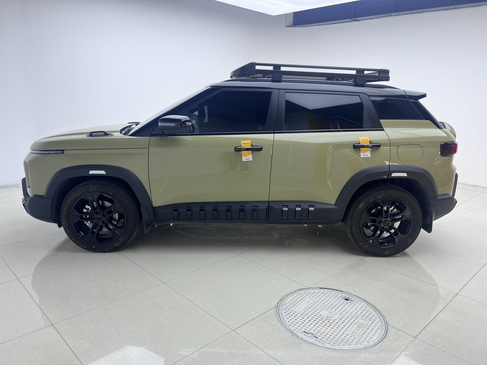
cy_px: 182
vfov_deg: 53.1
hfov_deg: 67.3
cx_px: 244
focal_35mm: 26
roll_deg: -1.7
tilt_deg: -14.9
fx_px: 366
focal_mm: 5.7
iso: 50
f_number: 1.5
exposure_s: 1/162
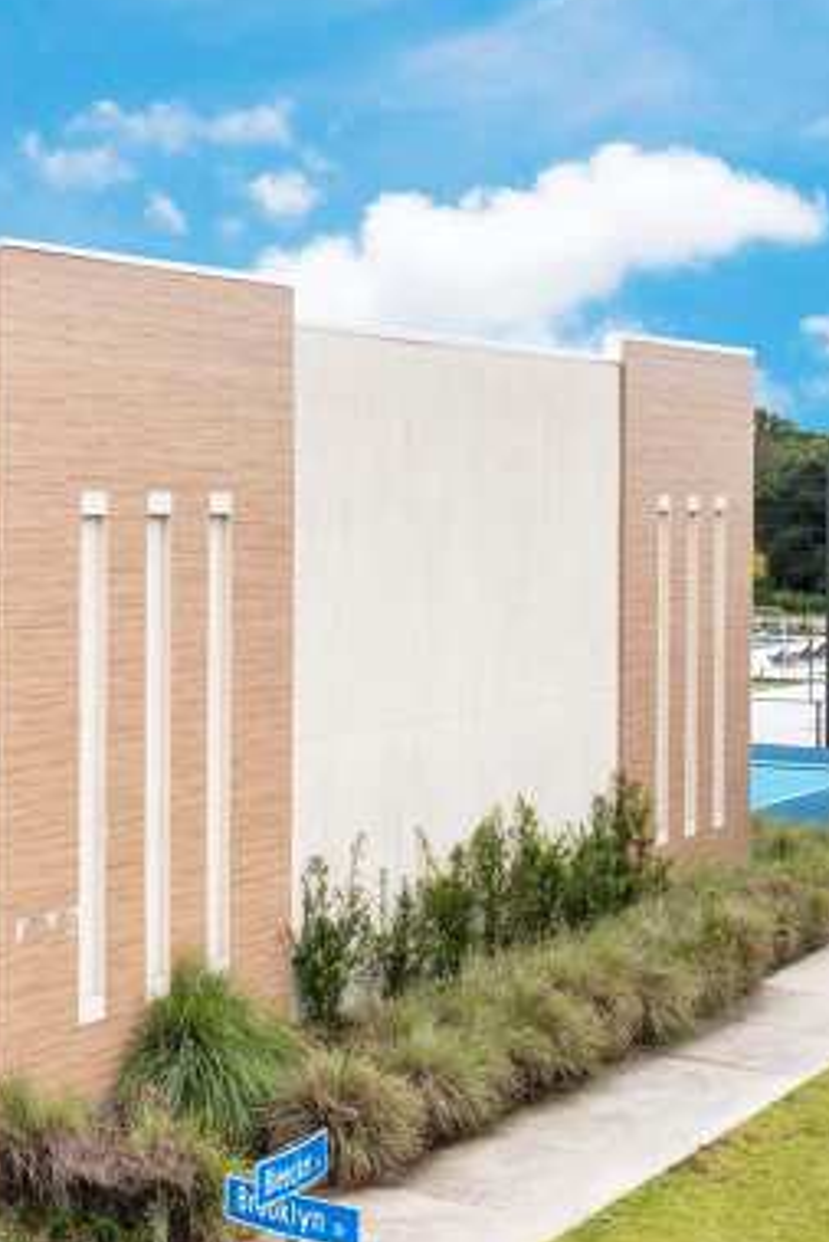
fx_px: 2036
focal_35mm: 59
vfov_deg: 33.9
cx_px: -144
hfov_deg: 21.5
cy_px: 714
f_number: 5
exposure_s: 1/320
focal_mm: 10.26
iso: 100
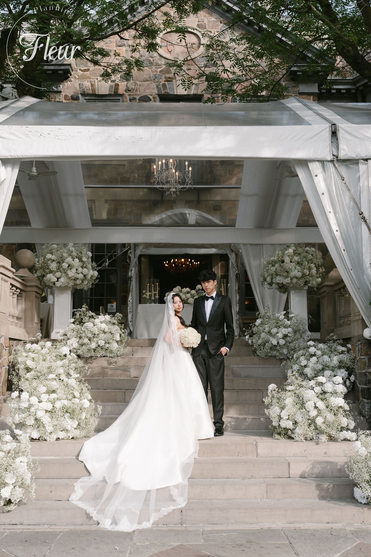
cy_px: 278
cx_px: 186
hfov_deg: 37.9
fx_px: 541
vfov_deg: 54.4
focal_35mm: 35
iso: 100
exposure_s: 1/1000
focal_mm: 35
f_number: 2.8
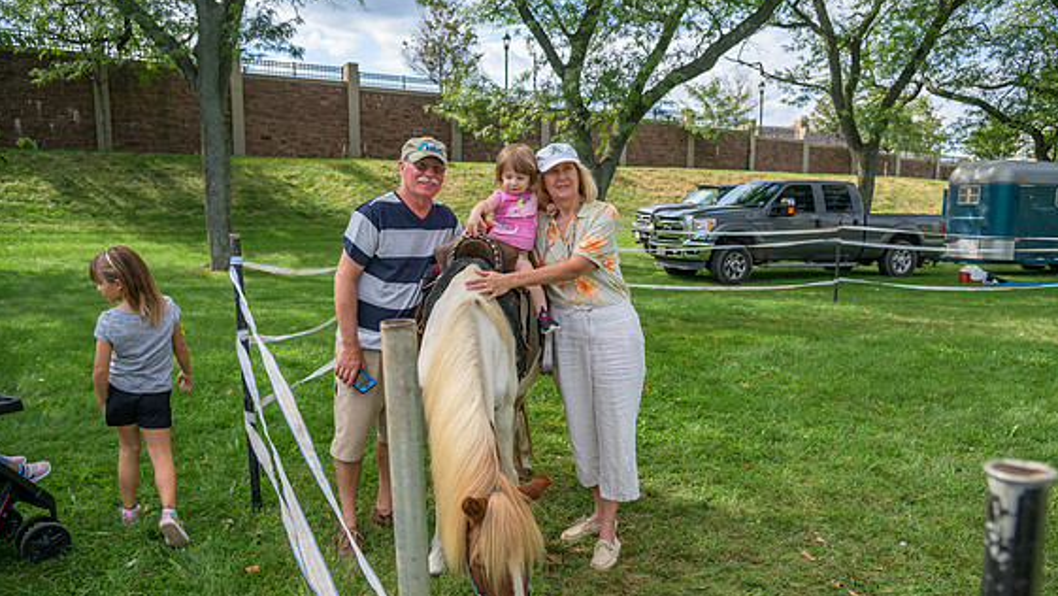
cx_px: 536
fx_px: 730
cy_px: 339
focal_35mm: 26
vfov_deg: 44.3
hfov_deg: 71.9
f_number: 4
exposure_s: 1/160
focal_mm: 24
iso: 80
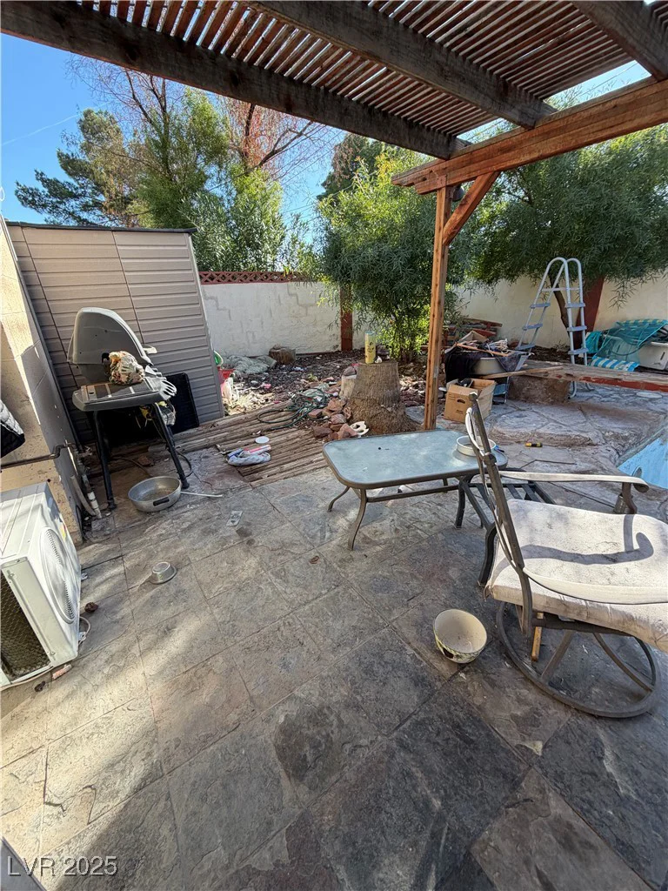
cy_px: 446
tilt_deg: -21.1
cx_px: 334
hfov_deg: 85.7
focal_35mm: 14
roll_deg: +2.7
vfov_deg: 102.1
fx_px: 360
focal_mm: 2.22
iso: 50
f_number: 2.2
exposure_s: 1/280
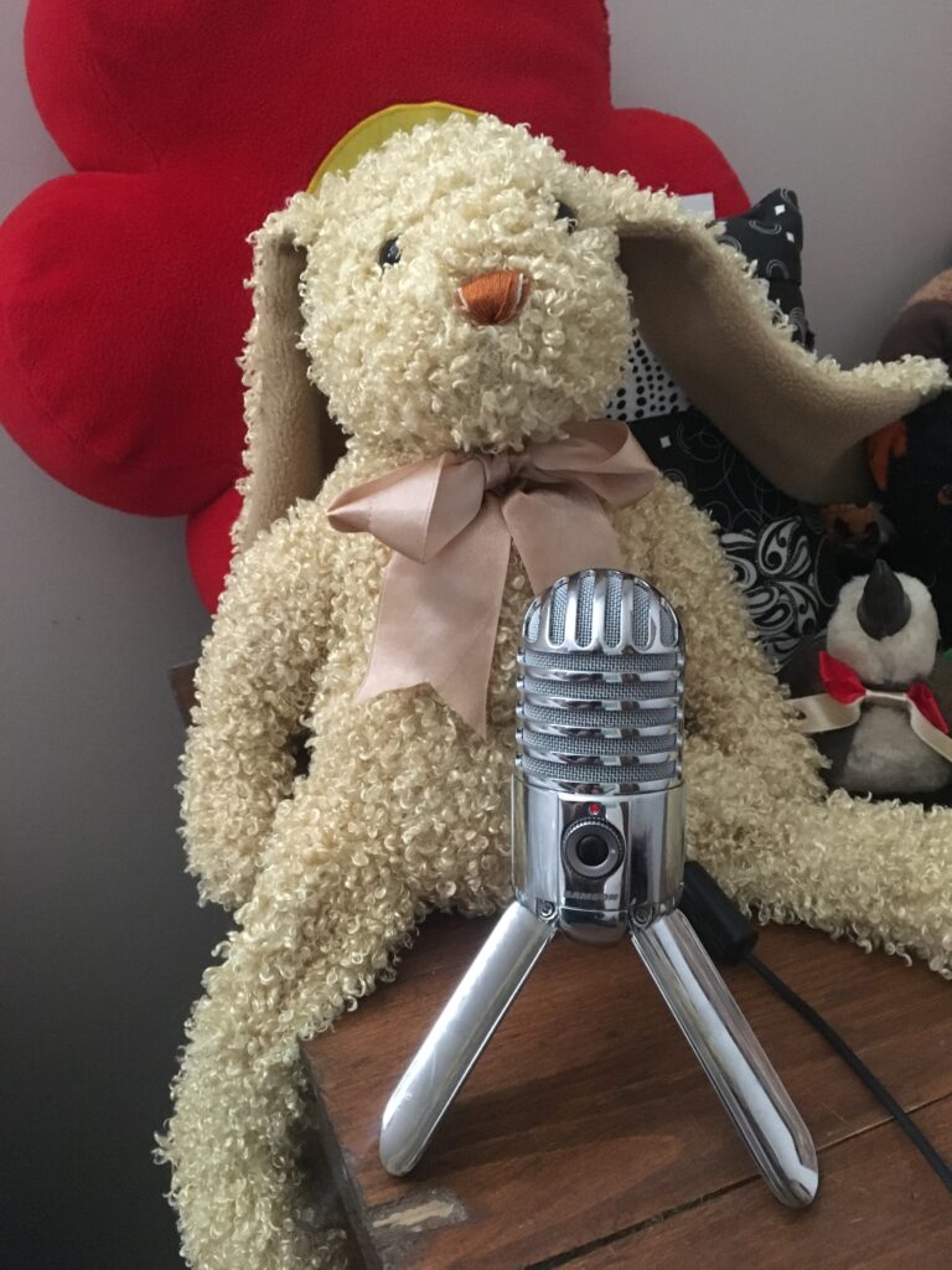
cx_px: 476
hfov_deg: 48.2
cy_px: 635
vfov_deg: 61.7
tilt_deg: -23.3
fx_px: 1063
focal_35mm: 29
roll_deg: +2.7
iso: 320
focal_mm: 4.15
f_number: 2.2
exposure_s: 1/15
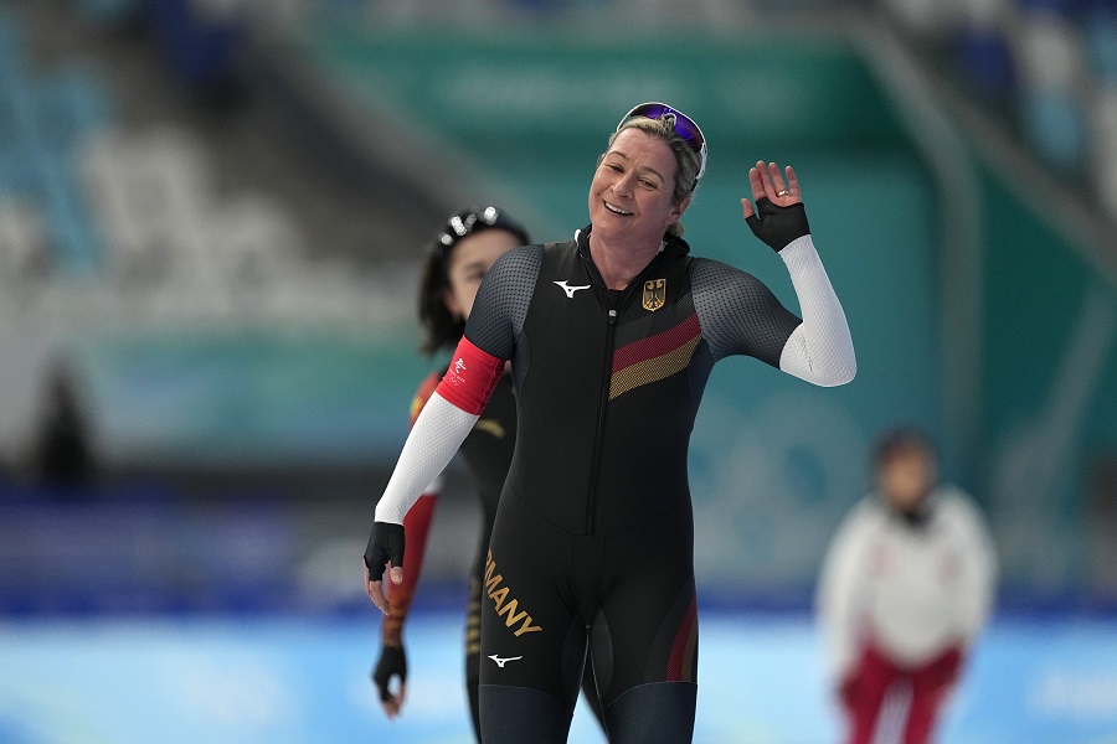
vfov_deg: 2.3
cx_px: 558
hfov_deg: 3.4
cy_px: 372
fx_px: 18615
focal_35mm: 600
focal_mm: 600
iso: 3200
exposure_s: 1/2500
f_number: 4
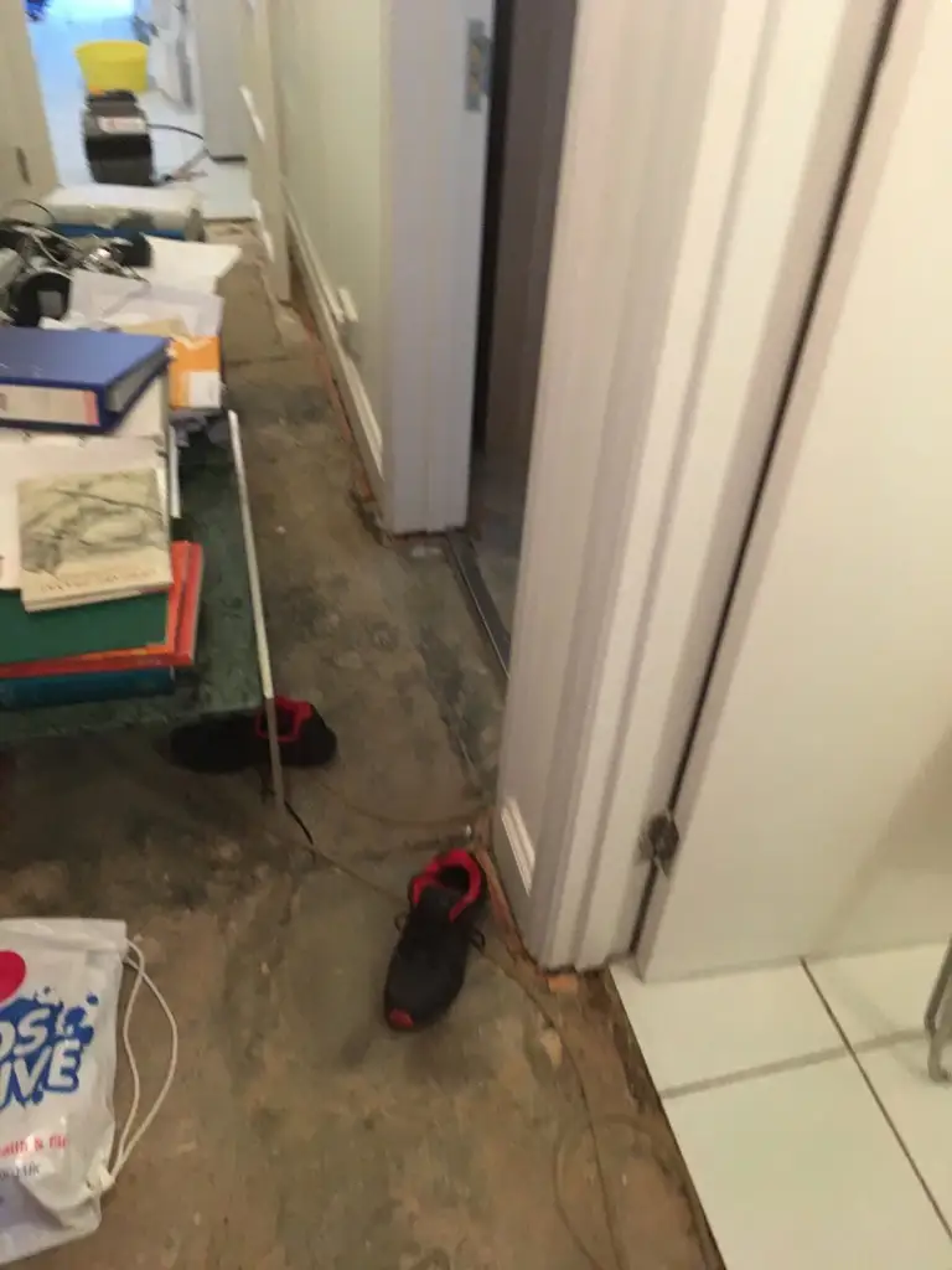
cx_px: 476
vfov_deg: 61.7
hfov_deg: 48.2
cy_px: 635
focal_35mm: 29
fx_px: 1063
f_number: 2.2
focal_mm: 4.15
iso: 200
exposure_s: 1/25
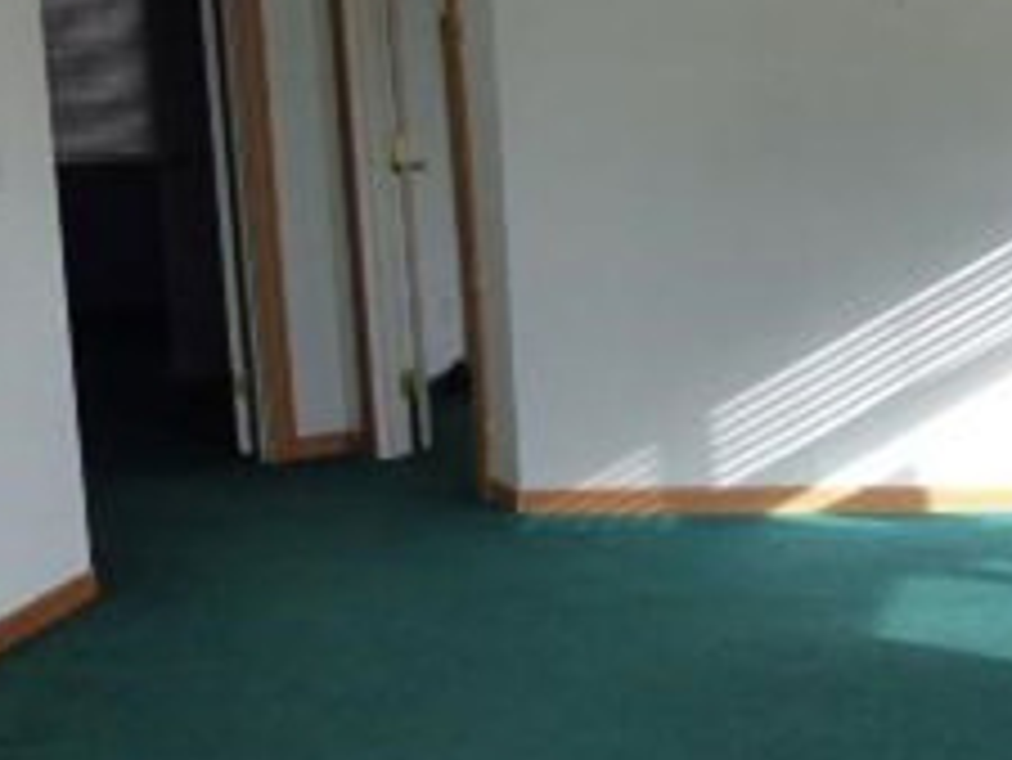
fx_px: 2077
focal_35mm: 71
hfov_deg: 25.3
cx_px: 1124
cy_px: 261
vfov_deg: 20.7
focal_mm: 4.3
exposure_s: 1/250
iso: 320
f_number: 3.3
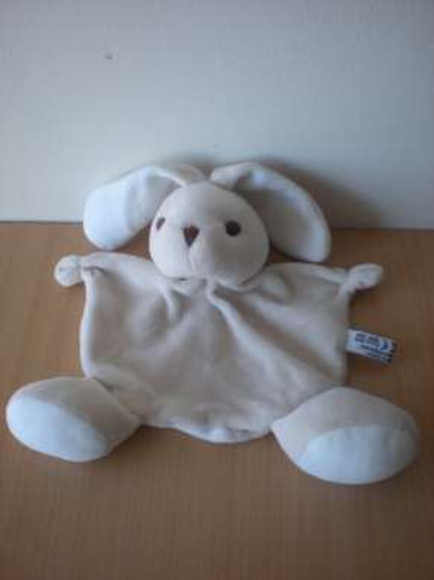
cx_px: 217
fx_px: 636
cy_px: 290
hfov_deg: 37.7
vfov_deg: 49.0
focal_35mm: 38
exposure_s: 1/59.6
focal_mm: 6.3
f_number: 3.1
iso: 86
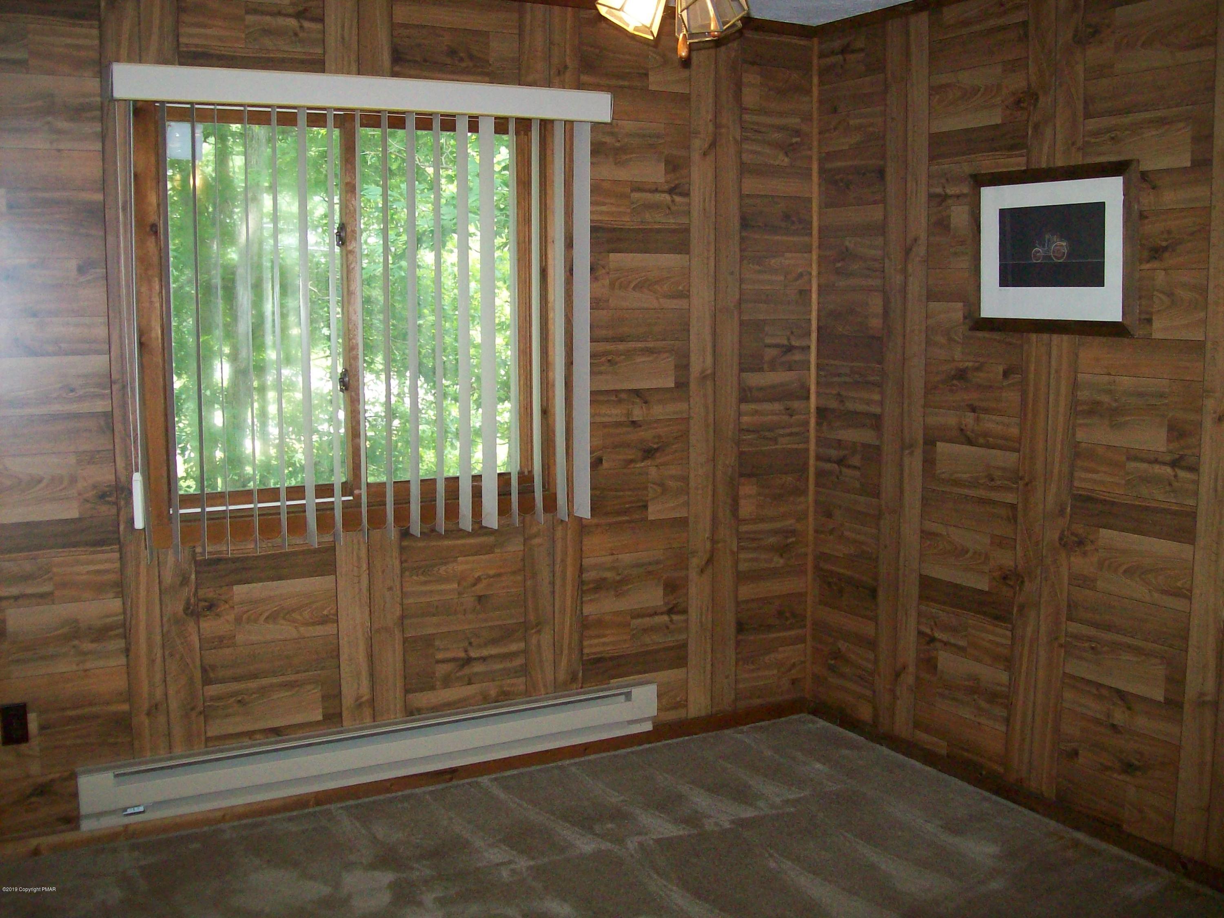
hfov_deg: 51.4
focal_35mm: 36
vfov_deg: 39.7
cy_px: 459
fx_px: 1273
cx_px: 612
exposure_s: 1/64
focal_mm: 6
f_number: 2.7
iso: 200
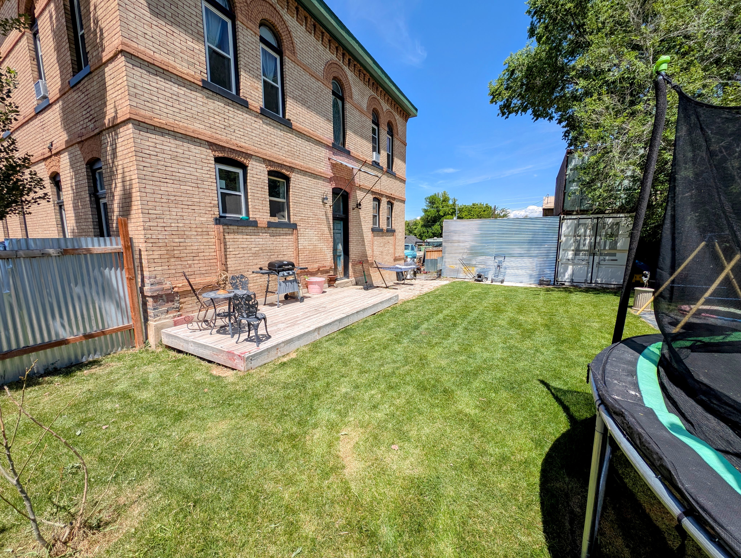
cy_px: 279
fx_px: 257
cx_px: 370
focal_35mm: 12
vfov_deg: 94.6
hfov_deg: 110.5
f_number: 1.95
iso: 41
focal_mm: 2.23
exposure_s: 1/1859
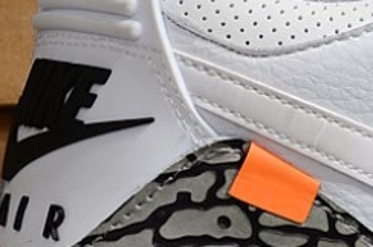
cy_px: 59
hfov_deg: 17.4
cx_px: 70
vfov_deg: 11.6
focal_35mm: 117
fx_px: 1211
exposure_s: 1/60
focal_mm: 35
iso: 125
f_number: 10
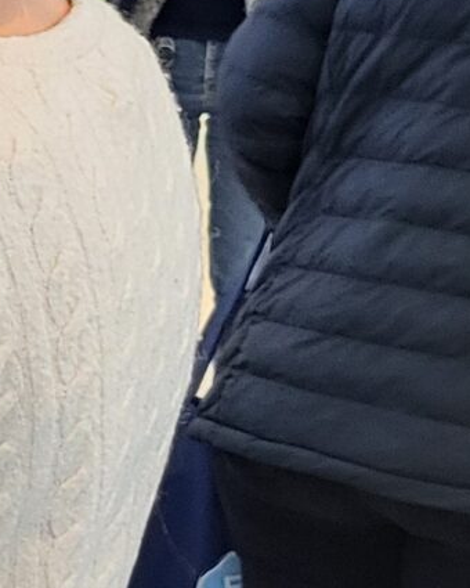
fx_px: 2660
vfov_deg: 12.5
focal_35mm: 153
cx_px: -840
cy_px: 533
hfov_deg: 8.7
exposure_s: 1/50
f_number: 1.8
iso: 500
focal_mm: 5.4
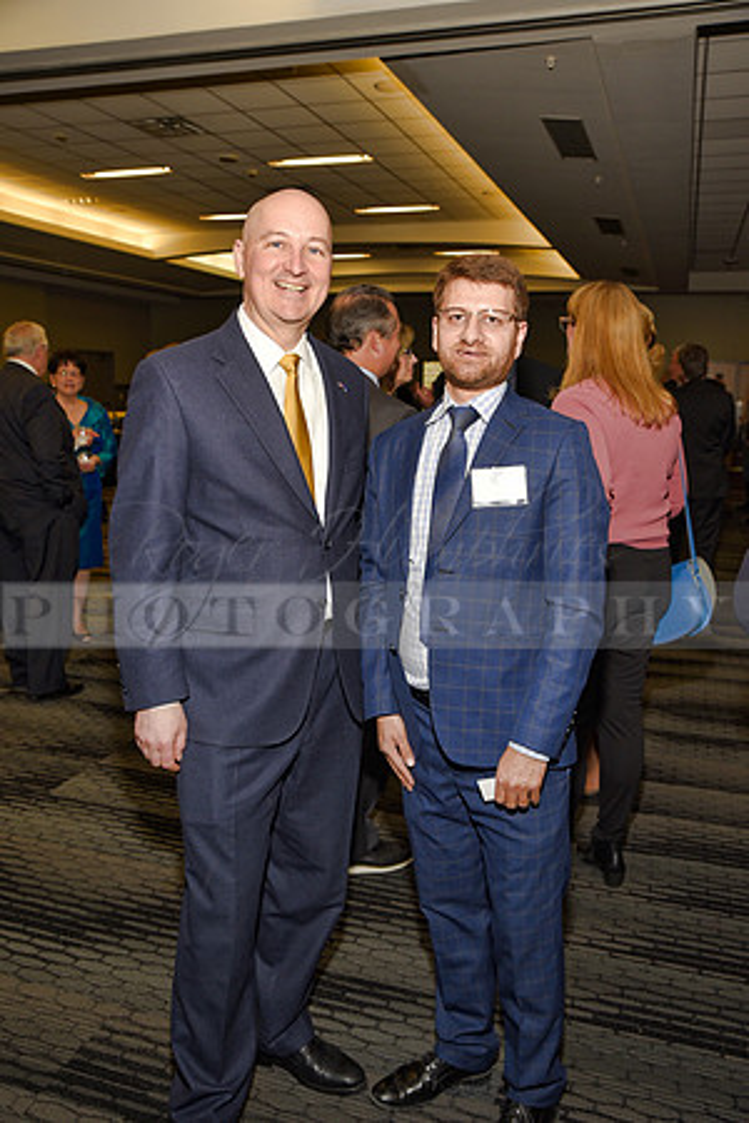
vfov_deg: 60.3
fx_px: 967
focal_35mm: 31
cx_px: 374
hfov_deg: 42.3
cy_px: 562
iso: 200
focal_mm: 31
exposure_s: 1/60
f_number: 5
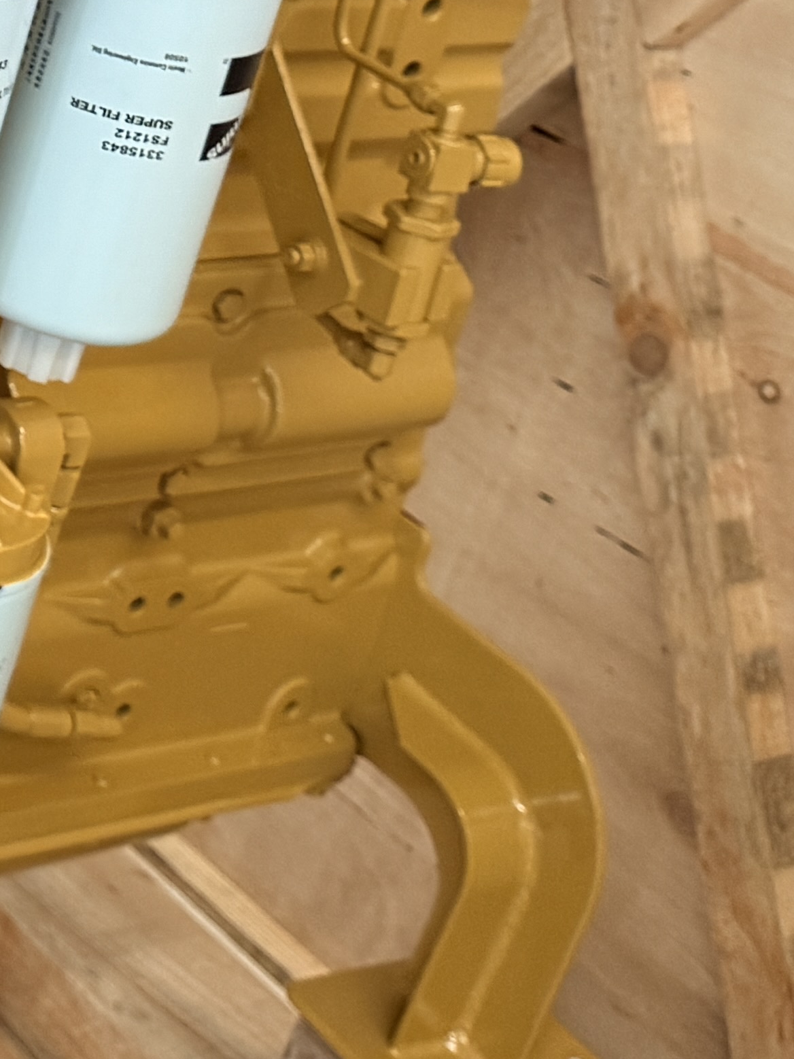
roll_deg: -9.8
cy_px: -29
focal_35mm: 88
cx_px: -734
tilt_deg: -19.8
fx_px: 2692
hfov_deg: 14.3
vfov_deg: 21.4
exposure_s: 1/60
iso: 250
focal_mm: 6.76
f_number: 1.78
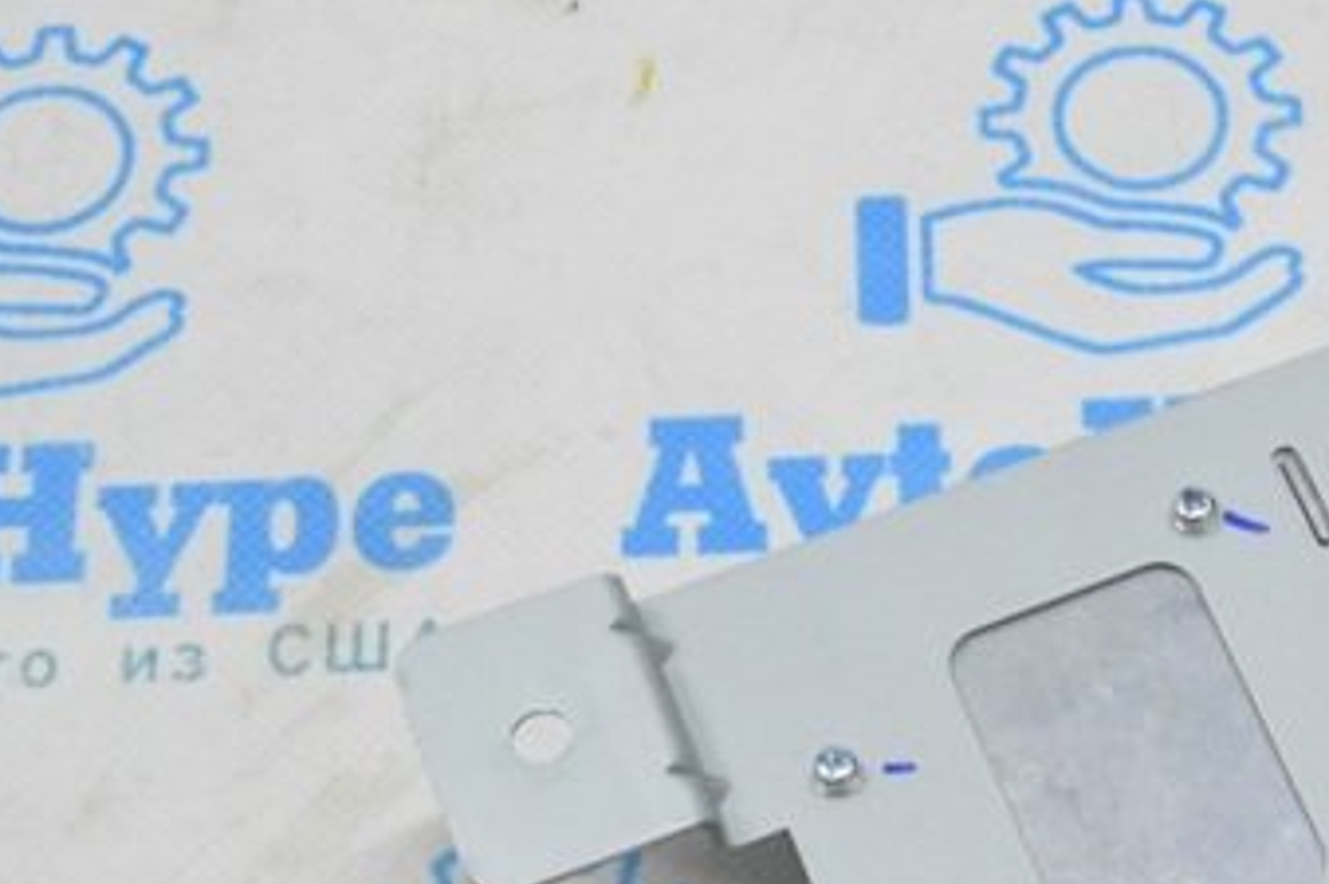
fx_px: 3245
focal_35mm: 88
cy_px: 737
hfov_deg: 22.6
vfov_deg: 15.4
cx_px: 1176
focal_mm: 31
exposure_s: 1/20
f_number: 20
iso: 6400
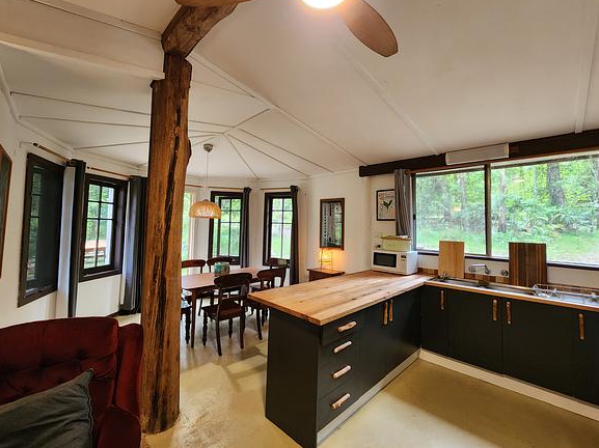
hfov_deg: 102.1
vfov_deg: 85.6
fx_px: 242
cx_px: 294
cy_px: 214
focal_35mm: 14
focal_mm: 2.2
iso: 250
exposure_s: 1/50
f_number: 2.2
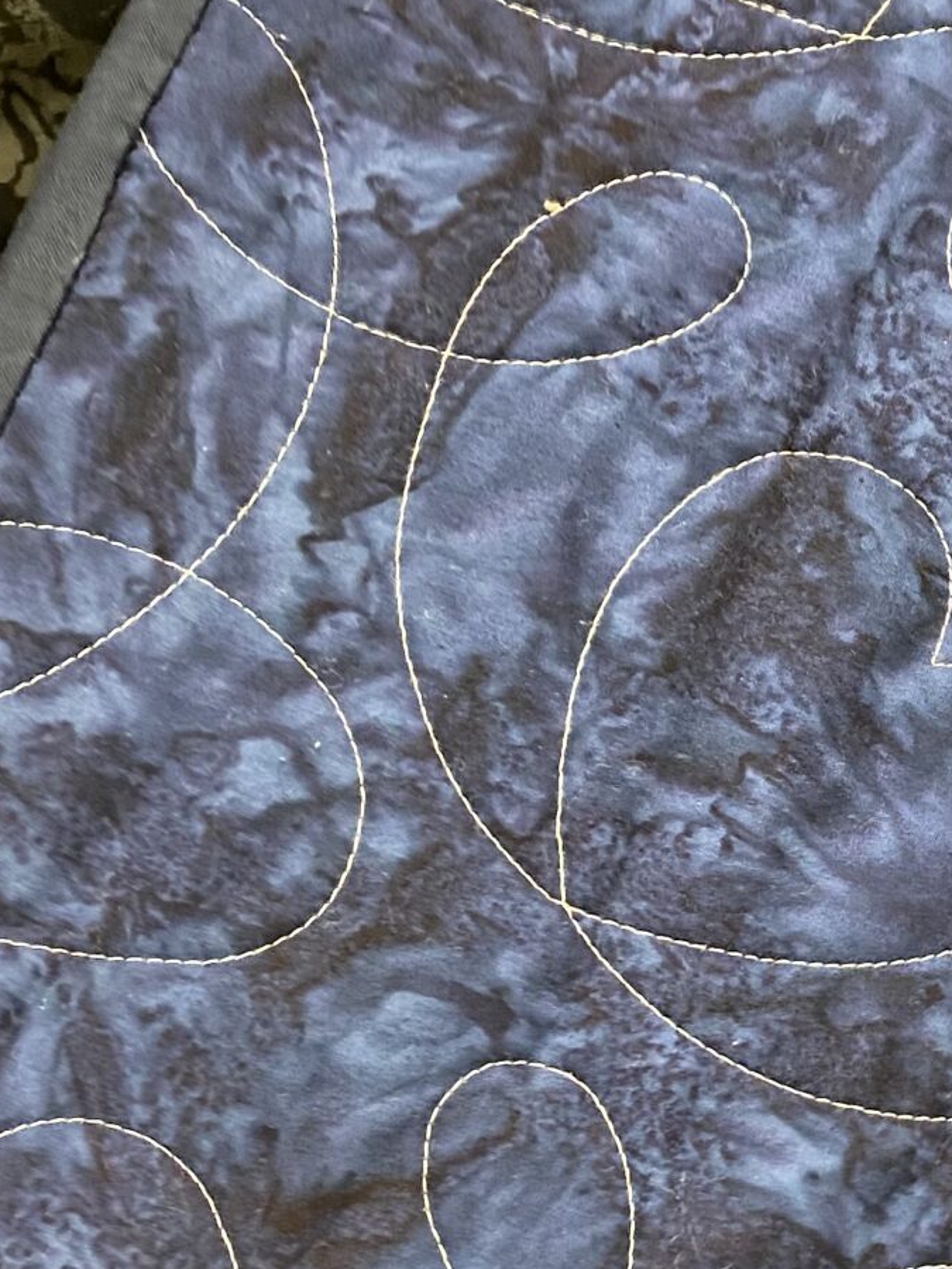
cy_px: 889
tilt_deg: -51.1
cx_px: 1089
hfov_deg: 19.0
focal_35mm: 74
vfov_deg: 26.1
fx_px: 2712
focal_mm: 4.25
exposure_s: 1/60
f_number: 1.8
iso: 200
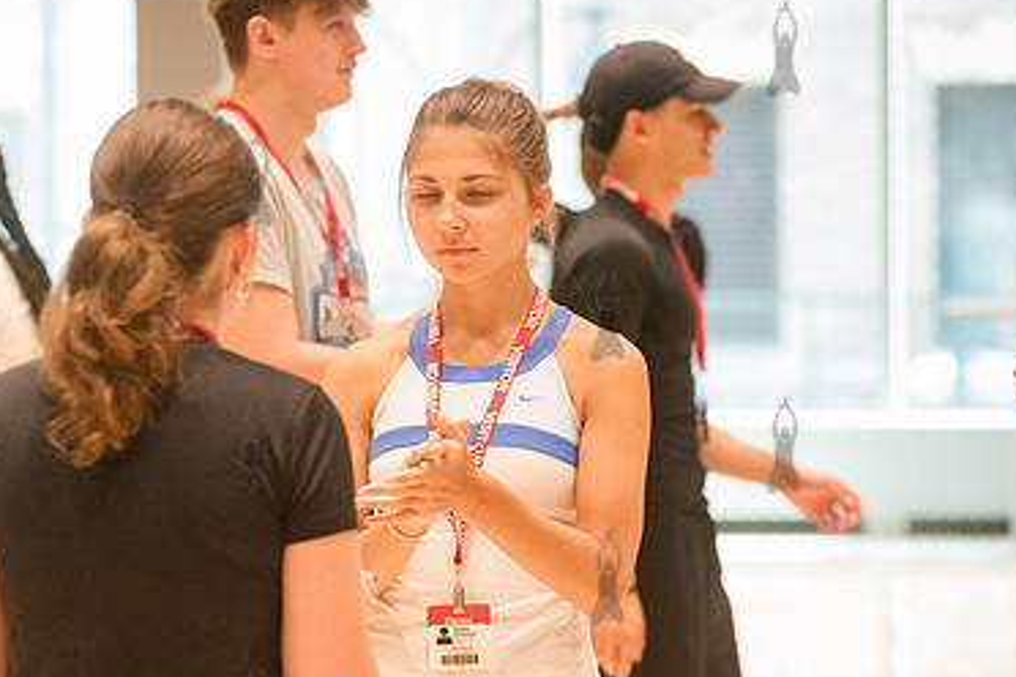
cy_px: 444
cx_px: 254
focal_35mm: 187
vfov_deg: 7.3
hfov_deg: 11.0
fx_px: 5277
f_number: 4
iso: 5000
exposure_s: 1/320
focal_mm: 120
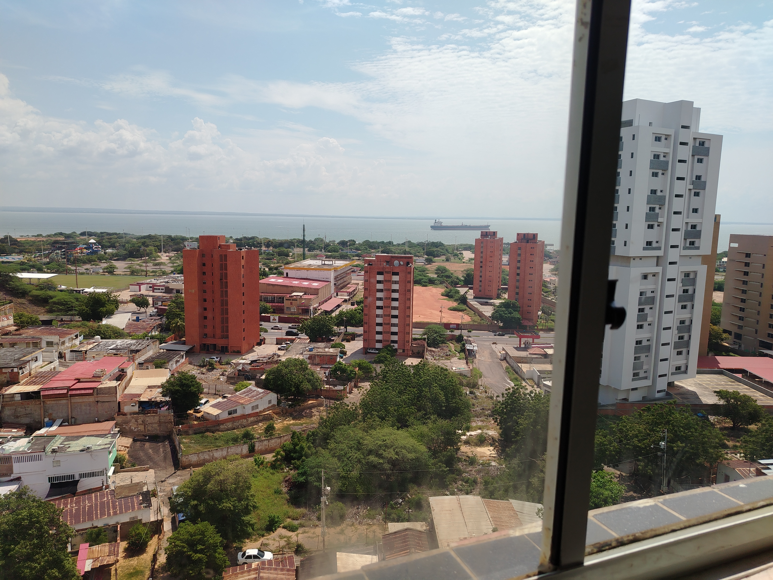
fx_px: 536
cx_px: 386
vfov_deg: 56.8
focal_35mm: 24
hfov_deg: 71.6
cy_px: 290
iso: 100
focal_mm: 5.25
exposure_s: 1/834
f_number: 1.75
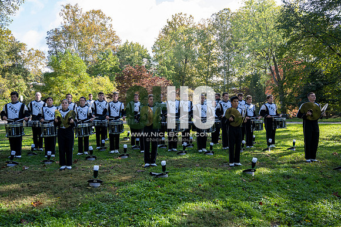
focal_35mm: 34
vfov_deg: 38.9
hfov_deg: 55.8
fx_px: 322
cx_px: 170
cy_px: 114
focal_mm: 34
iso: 320
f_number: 4
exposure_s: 1/500
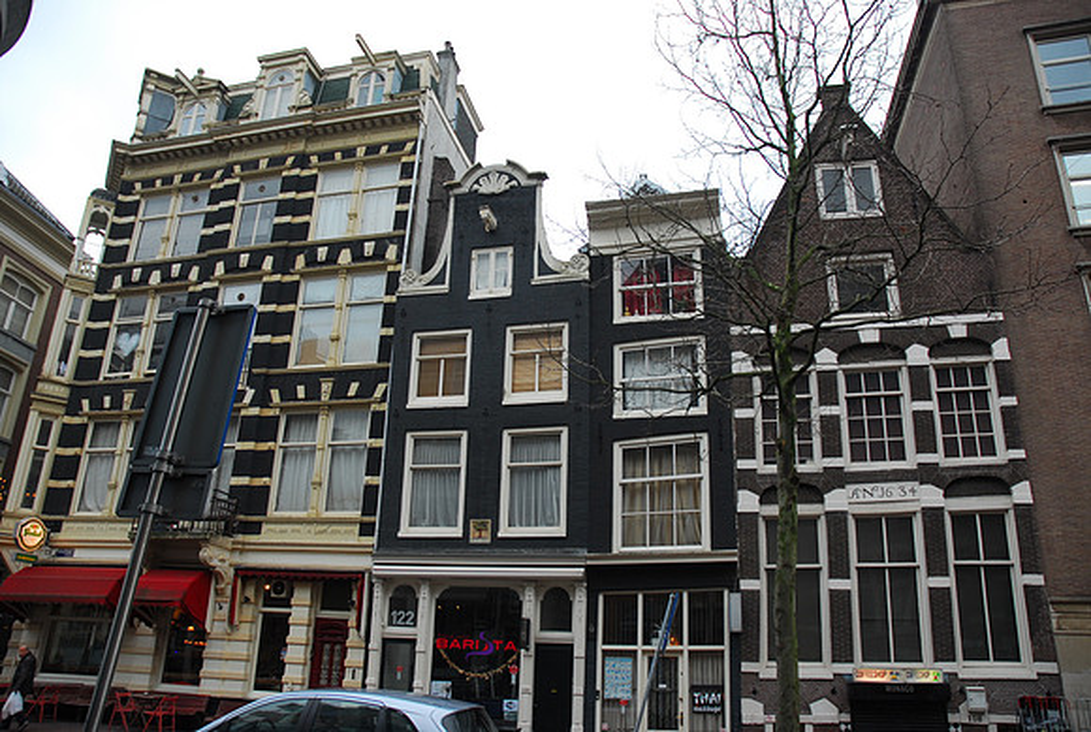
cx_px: 546
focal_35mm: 27
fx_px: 820
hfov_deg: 67.3
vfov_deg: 48.1
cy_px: 366
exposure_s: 1/50
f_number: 4
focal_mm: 18
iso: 200
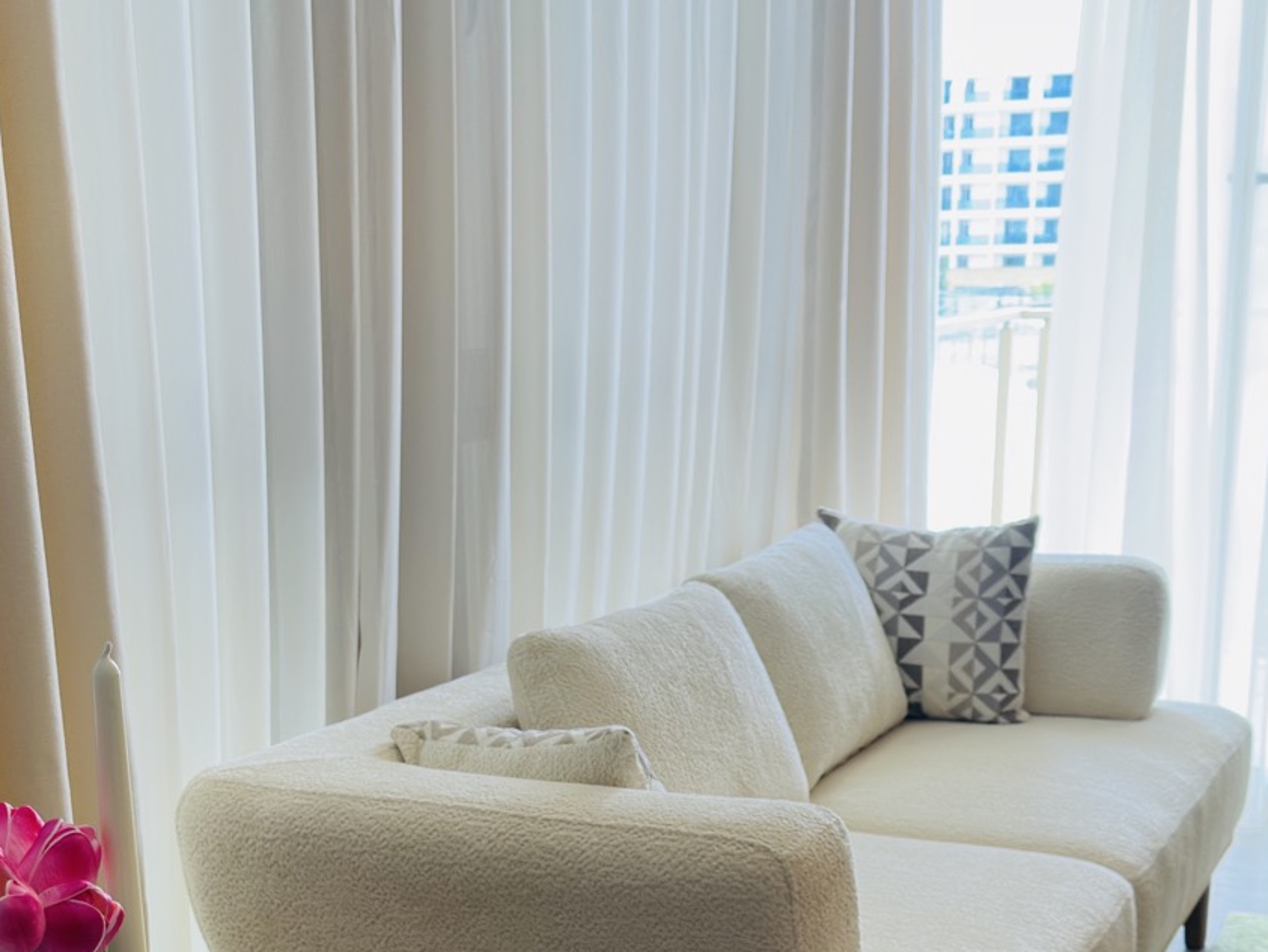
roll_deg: +0.8
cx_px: 568
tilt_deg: -16.4
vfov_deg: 24.7
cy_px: 896
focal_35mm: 57
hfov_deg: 33.7
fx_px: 2089
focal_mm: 6.86
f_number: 1.78
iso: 64
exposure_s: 1/159
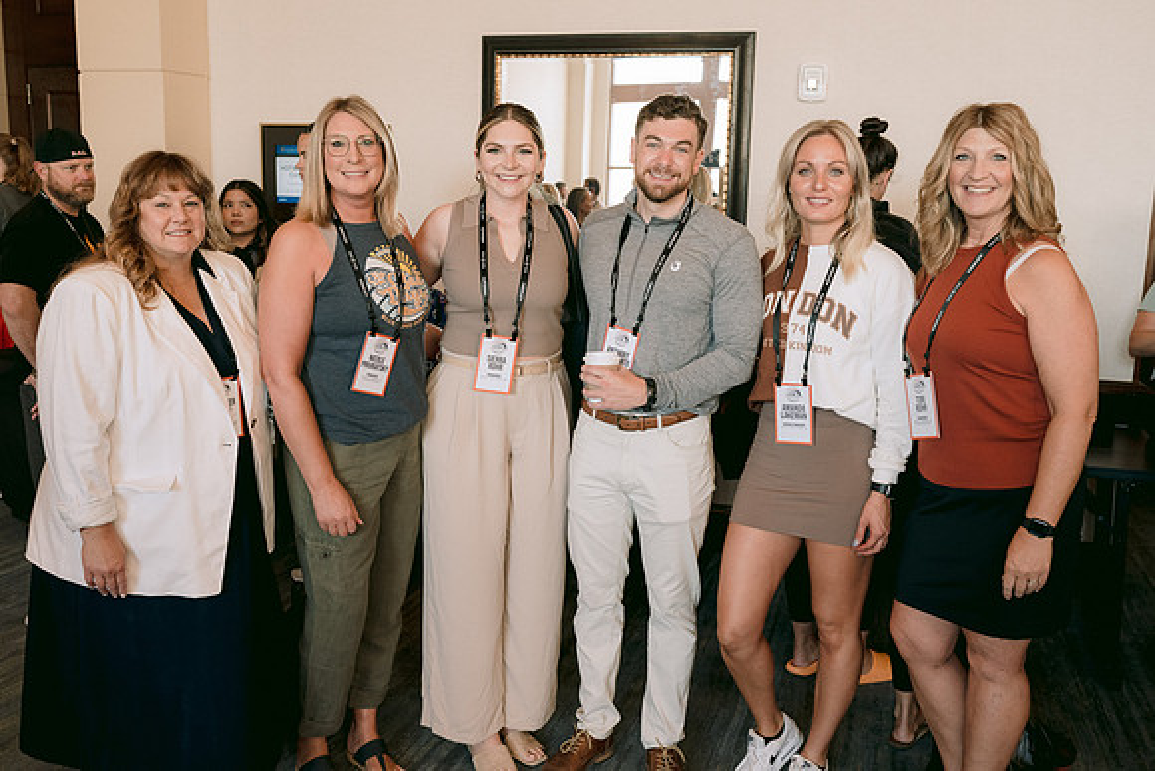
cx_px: 578
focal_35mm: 35
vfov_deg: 37.9
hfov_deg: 54.4
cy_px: 386
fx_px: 1123
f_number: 4
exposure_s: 1/125
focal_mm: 35
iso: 800
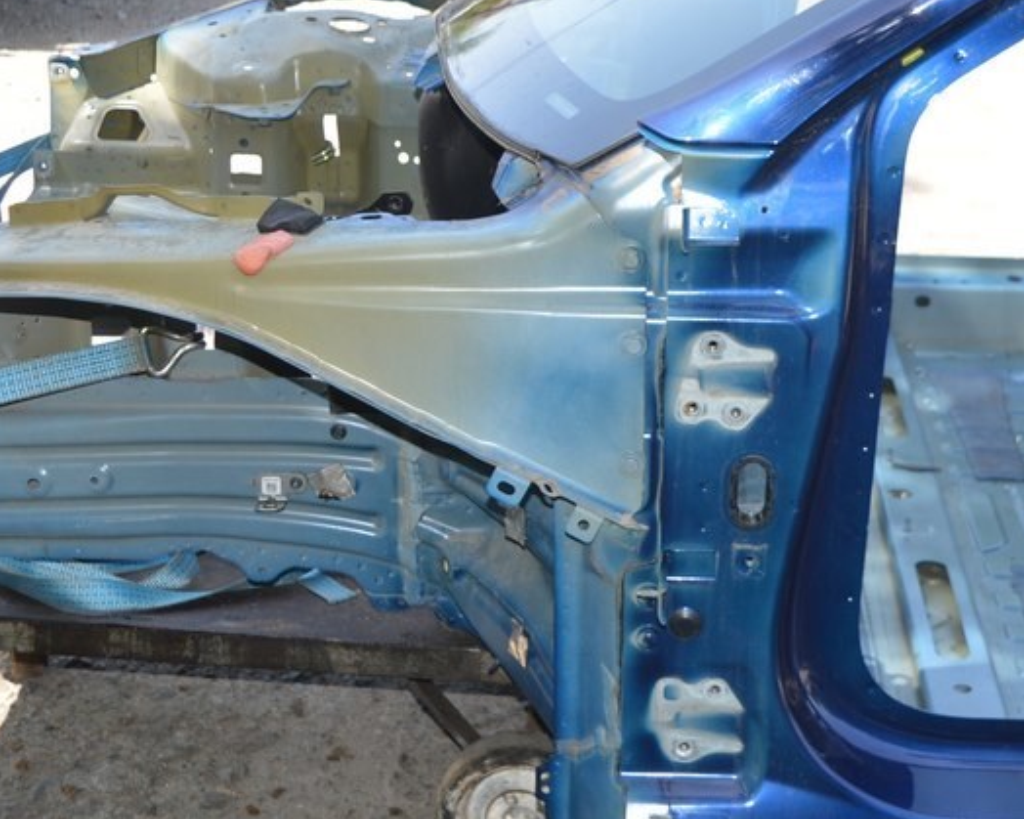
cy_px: 331
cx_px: 606
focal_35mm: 66
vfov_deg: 23.1
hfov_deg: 28.7
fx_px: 2000
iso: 100
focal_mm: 24
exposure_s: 1/200
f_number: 4.5
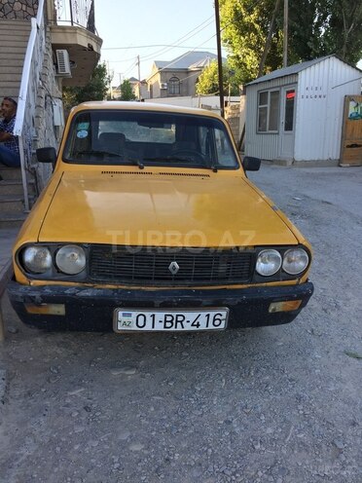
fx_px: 404
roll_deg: -0.2
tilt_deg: -14.8
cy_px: 242
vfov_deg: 61.7
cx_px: 181
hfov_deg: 48.2
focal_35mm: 29
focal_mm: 4.15
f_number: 2.2
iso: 32
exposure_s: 1/175
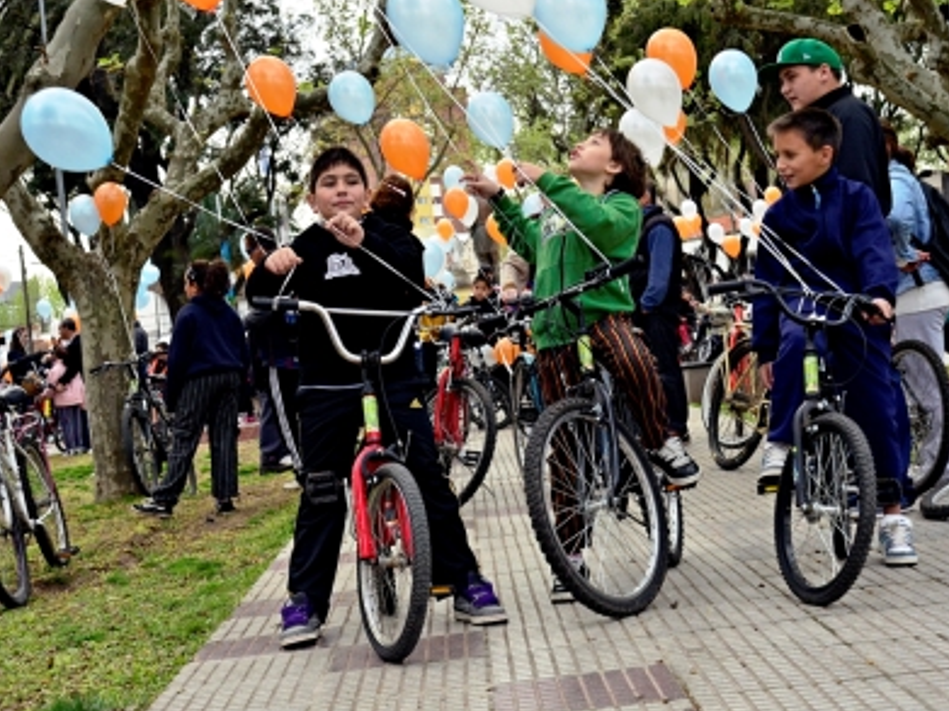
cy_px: 356
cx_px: 483
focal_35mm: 66
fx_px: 1809
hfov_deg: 29.4
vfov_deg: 22.2
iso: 1250
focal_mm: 40
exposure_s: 1/2000
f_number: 5.6
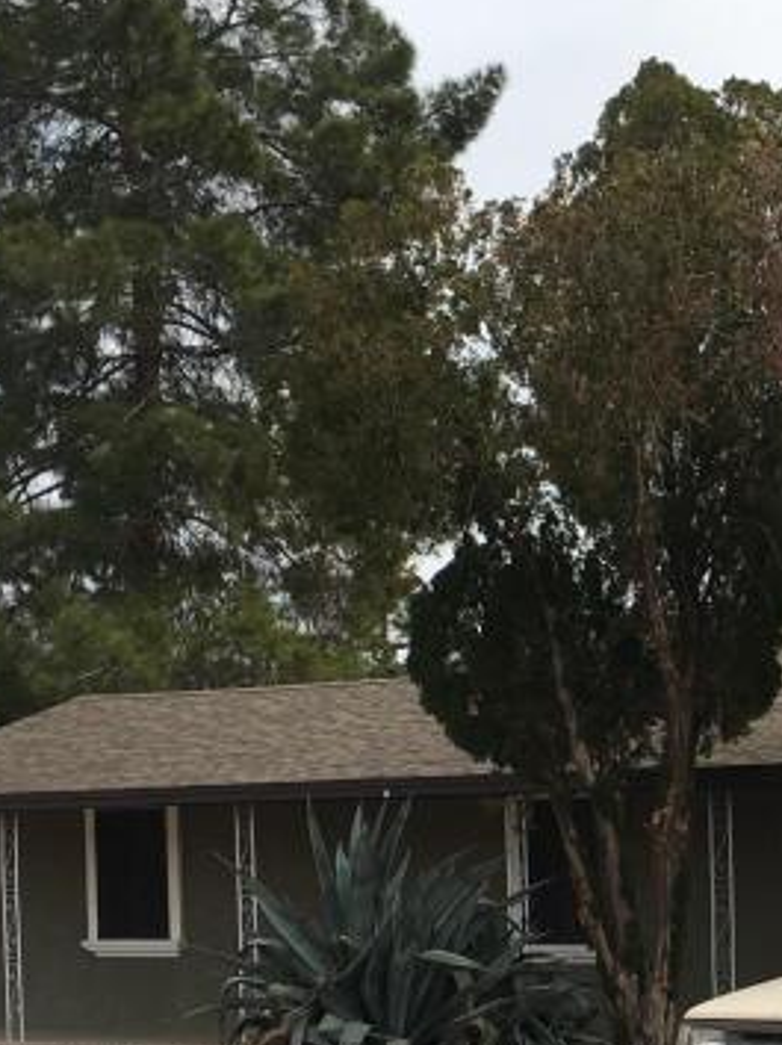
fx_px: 2533
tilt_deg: -3.3
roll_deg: +1.0
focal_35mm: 84
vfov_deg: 22.5
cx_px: 856
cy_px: 1018
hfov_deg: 17.0
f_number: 2.2
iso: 25
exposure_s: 1/1261
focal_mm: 4.15
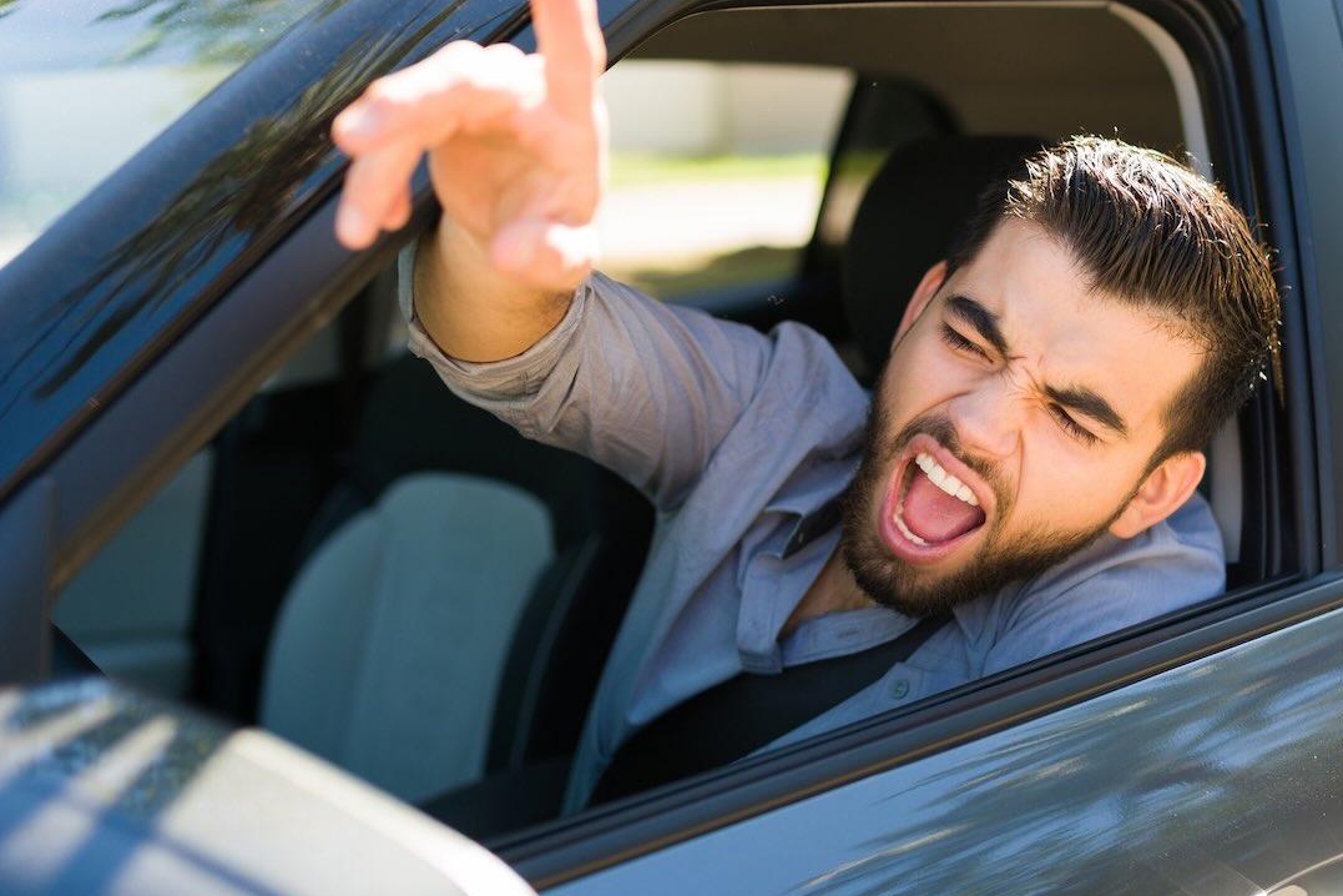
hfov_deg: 38.2
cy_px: 457
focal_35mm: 52
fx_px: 1940
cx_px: 728
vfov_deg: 26.0
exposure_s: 1/640
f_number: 1.8
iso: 100
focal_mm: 35
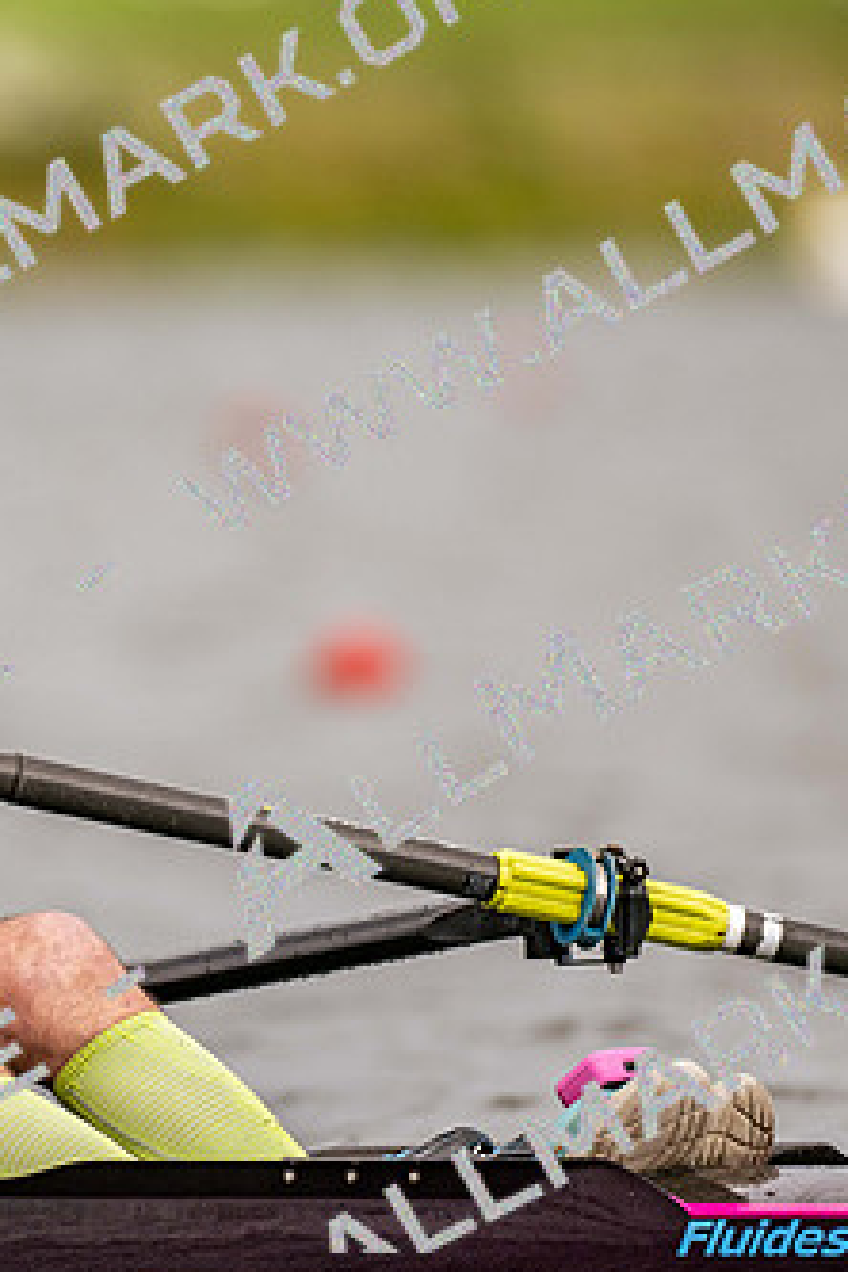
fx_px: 36885
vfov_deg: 2.0
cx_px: -99
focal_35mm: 1044
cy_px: 598
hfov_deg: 1.3
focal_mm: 600
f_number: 4
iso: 220
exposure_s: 1/2500
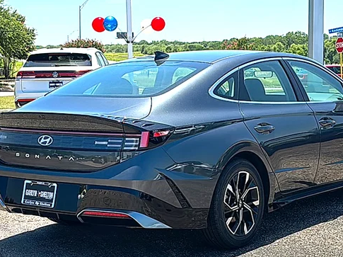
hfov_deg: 29.8
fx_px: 644
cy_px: 140
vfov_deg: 22.6
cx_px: 200
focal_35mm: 65
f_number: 1.78
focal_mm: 6.86
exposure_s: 1/3165
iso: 80
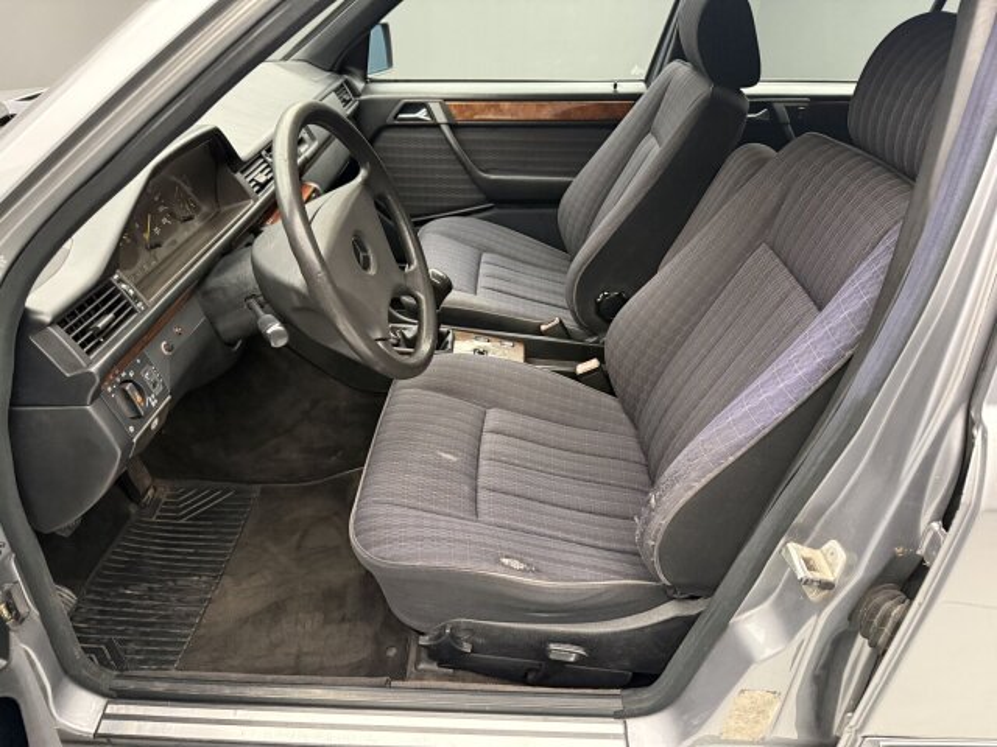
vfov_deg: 56.8
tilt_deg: -31.0
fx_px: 691
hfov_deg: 71.6
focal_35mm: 24
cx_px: 498
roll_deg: -2.3
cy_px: 374
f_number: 1.78
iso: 800
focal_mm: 6.76
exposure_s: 1/48
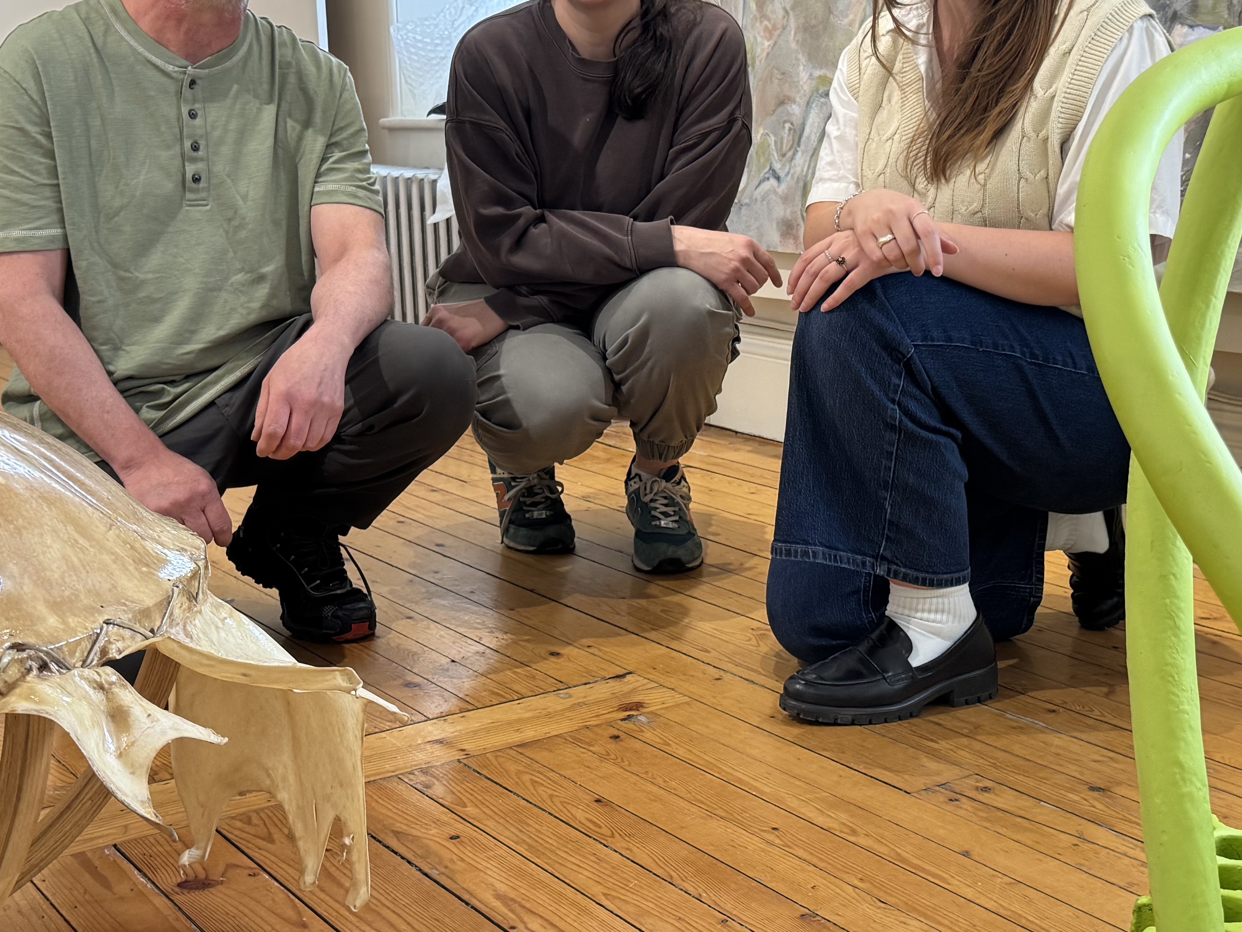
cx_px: 679
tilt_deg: -8.0
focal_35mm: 53
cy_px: 352
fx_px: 1902
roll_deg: +1.3
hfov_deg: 36.1
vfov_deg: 27.4
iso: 160
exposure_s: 1/120
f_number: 1.78
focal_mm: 6.76
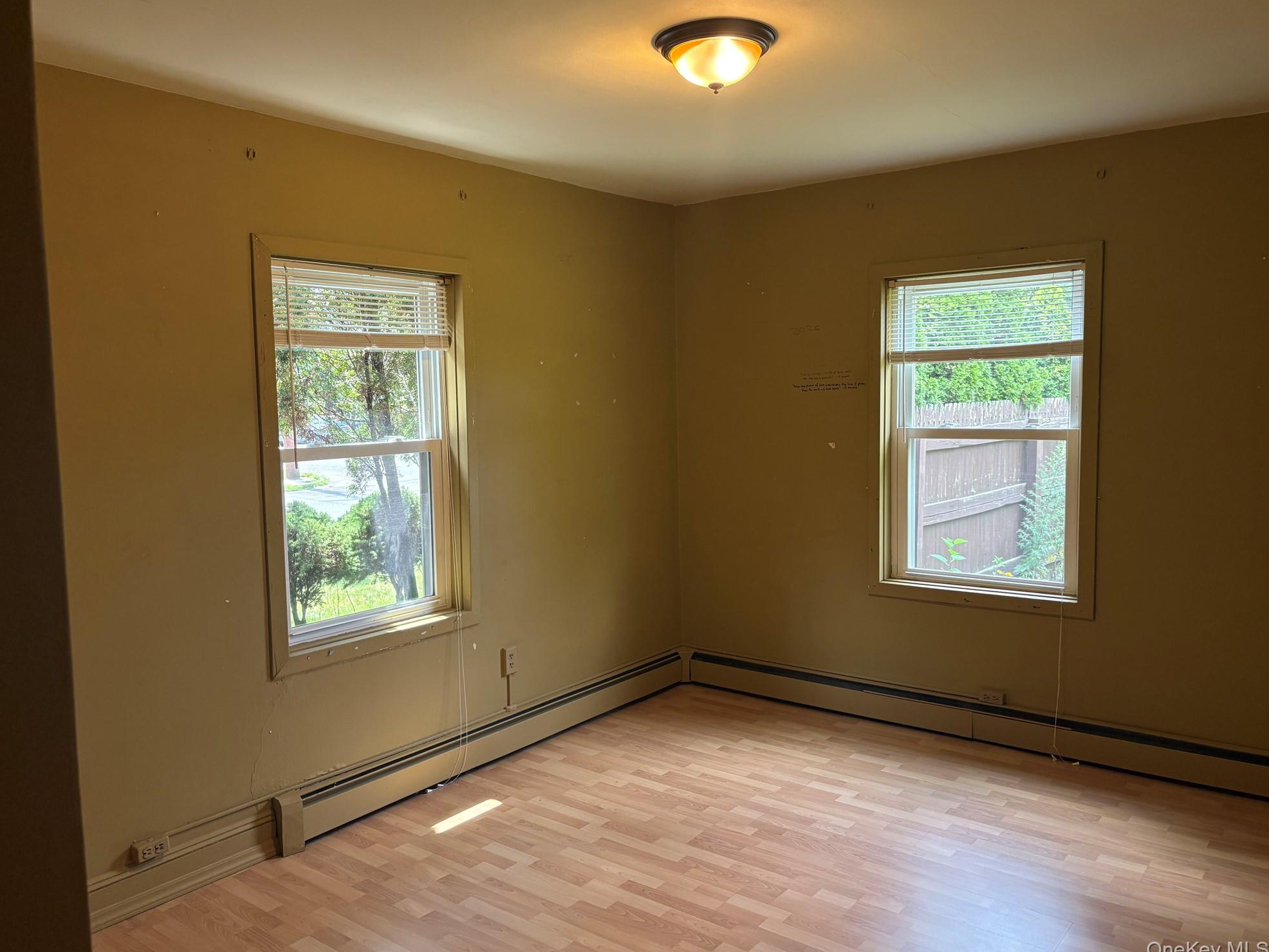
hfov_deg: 65.3
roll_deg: +1.7
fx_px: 990
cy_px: 471
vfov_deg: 51.4
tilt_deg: -4.6
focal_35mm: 27
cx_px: 618
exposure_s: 1/120
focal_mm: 5.96
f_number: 1.6
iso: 160
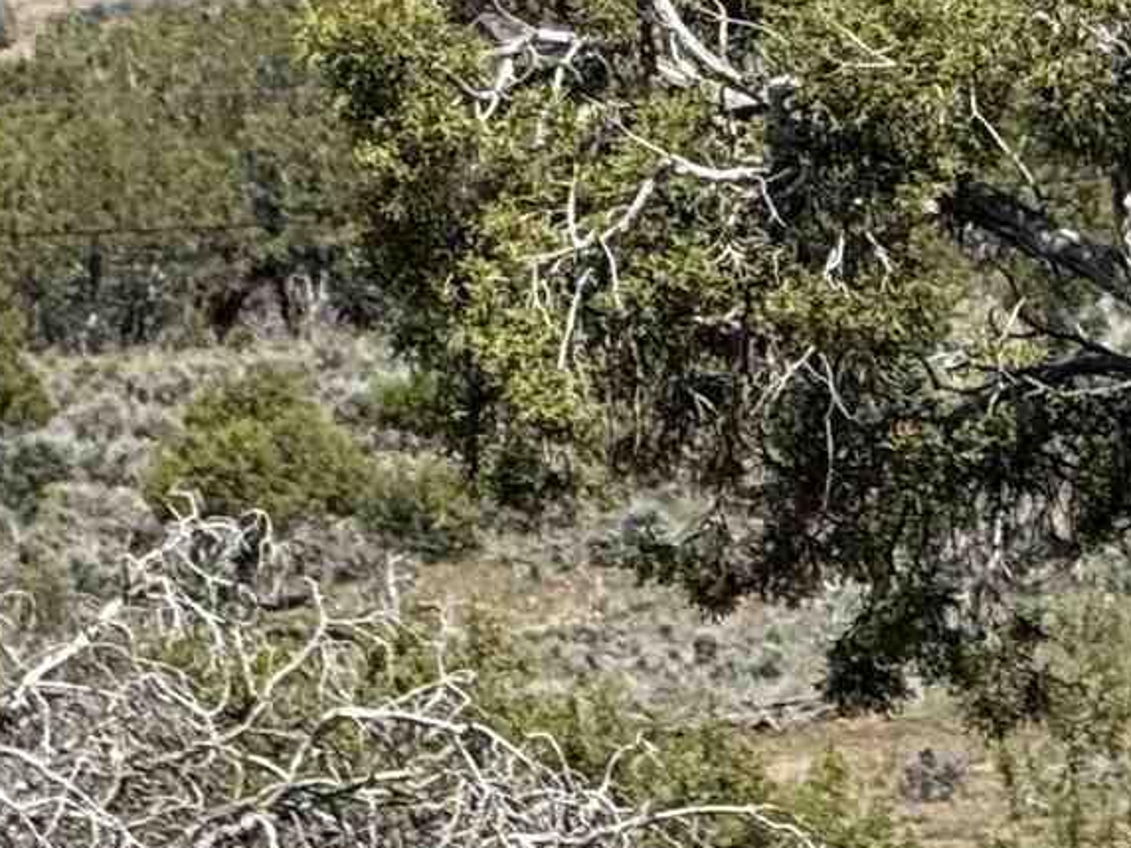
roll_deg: +0.4
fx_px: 21074
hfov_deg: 3.1
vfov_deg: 2.3
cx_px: 1712
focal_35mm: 645
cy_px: -261
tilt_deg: +0.0
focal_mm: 15.66
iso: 50
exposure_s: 1/1650
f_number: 2.8
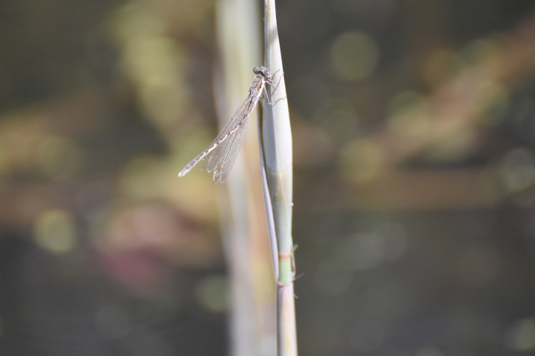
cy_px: 160
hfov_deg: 4.1
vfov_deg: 2.7
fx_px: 7504
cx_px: 258
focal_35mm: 505
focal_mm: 300
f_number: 5.6
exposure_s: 1/1600
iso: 800
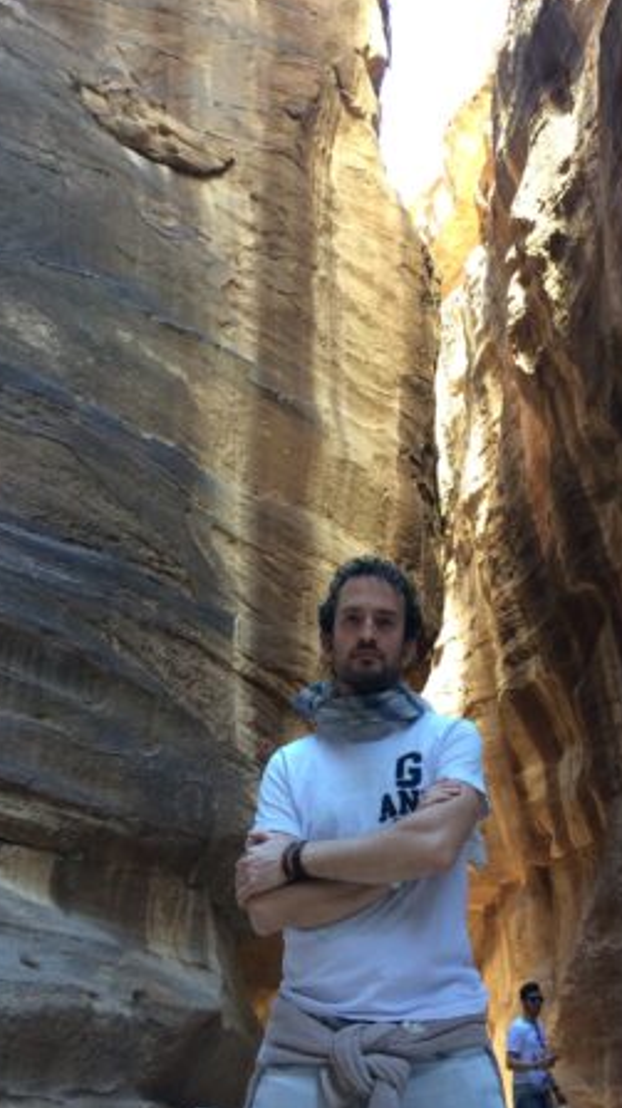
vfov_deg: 51.6
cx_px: 416
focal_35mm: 39
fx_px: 1145
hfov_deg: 30.2
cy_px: 509
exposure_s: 1/30
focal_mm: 4.12
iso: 40
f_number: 2.2
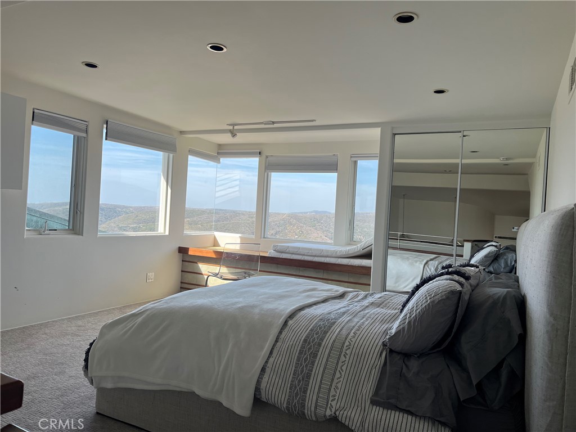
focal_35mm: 26
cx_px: 288
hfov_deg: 67.3
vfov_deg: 53.1
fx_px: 433
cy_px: 216
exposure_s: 1/733
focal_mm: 5.7
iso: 50
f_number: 1.5
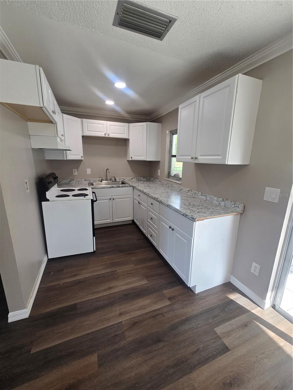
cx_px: 146
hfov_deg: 89.9
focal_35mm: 13
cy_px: 195
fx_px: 147
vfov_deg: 106.2
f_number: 2.2
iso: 100
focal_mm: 2.2
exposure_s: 1/120
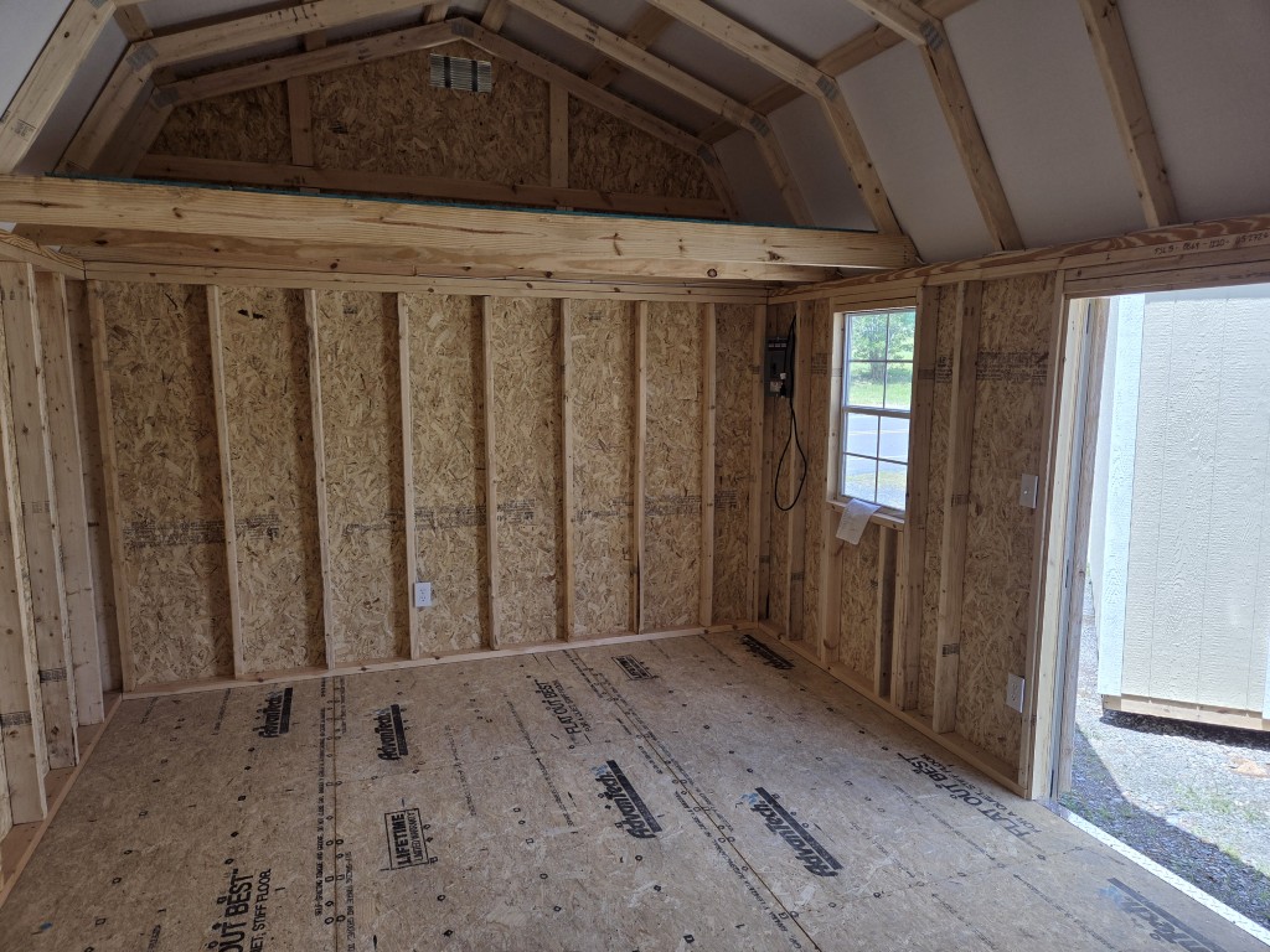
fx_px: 844
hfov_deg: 73.9
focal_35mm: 23
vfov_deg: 58.9
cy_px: 476
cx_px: 635
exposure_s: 1/834
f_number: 1.8
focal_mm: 5.4
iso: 80
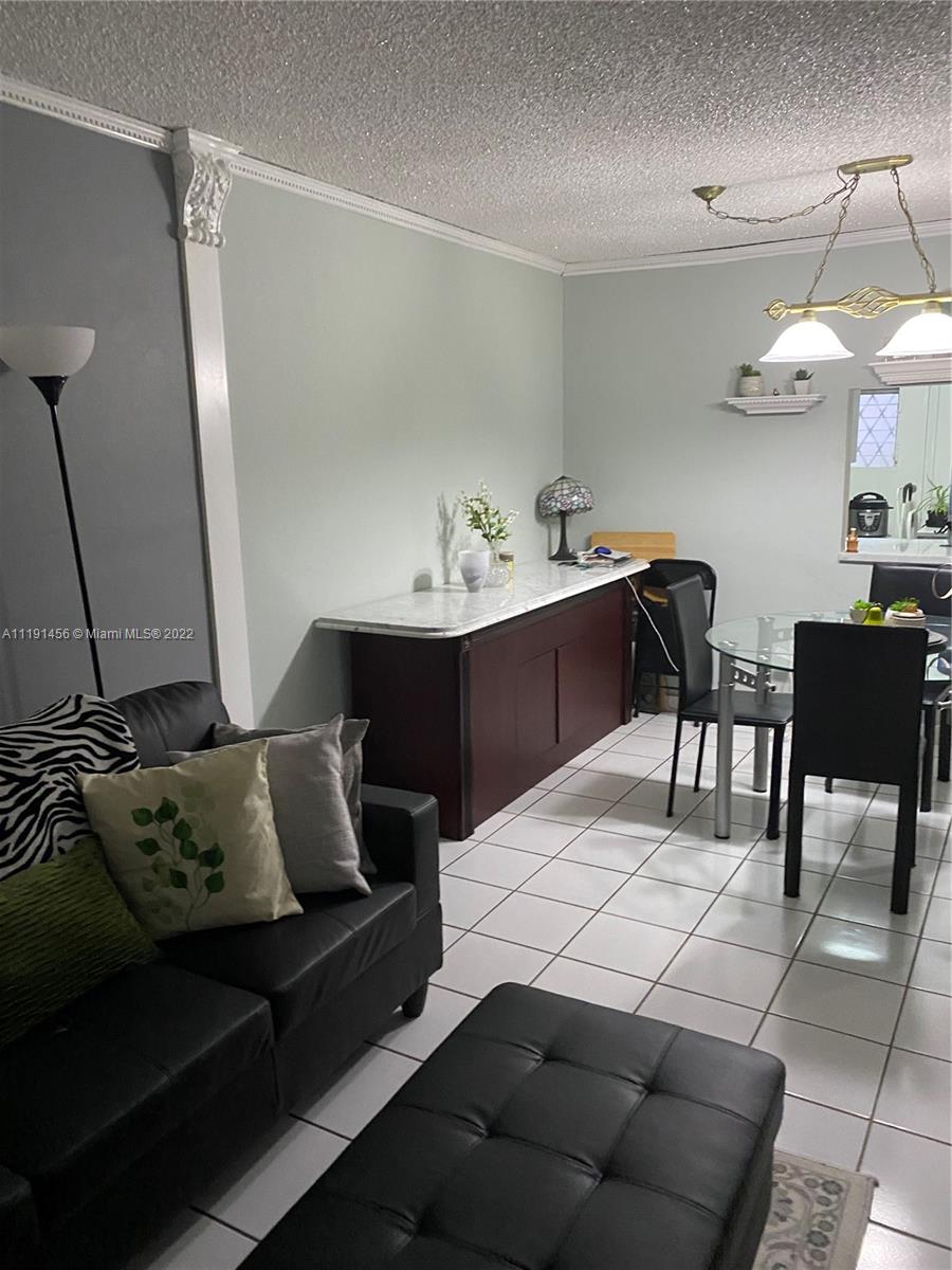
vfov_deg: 67.3
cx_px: 476
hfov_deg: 53.1
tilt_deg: -7.7
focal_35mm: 26
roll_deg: -0.3
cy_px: 635
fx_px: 953
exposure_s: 1/30
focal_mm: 4.25
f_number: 1.8
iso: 500
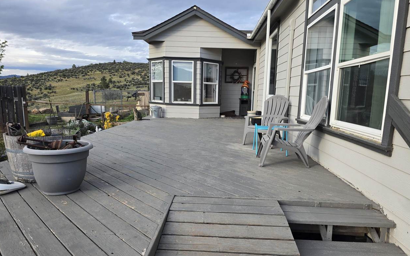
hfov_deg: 72.5
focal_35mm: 25
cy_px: 133
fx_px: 279
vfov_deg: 49.3
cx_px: 208
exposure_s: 1/180
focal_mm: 6.3
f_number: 1.7
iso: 12
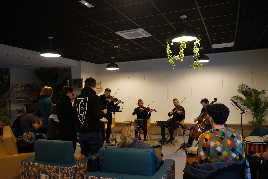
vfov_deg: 43.6
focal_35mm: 30
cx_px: 134
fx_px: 223
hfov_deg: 61.9
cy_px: 90
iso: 2500
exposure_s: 1/160
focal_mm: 30
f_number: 4
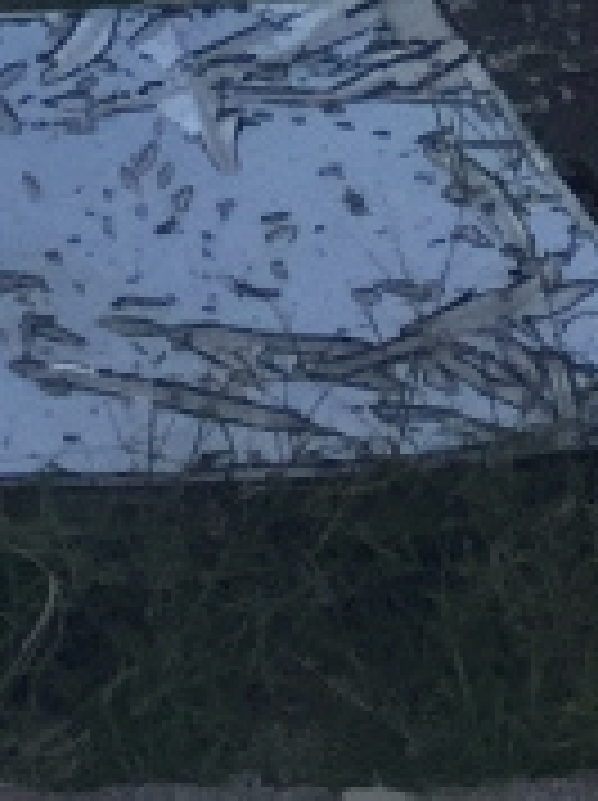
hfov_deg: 7.4
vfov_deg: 8.1
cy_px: -1832
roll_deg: -1.2
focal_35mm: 196
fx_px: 4525
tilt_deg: +0.4
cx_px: -351
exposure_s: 1/1464
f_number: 2.2
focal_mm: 4.15
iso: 32
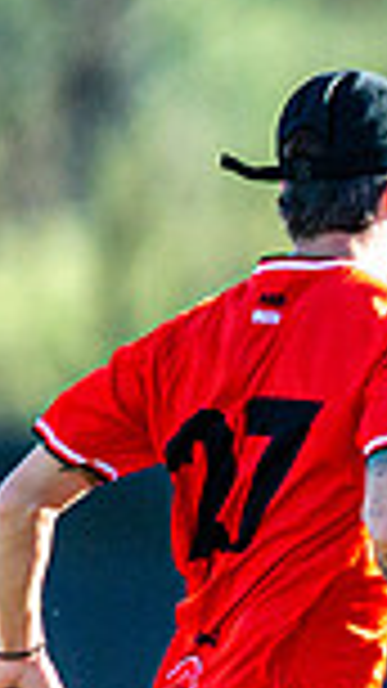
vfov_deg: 0.9
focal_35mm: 2505
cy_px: 398
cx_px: 1941
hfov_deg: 0.5
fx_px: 45724
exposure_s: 1/2000
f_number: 3.2
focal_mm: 400
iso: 100
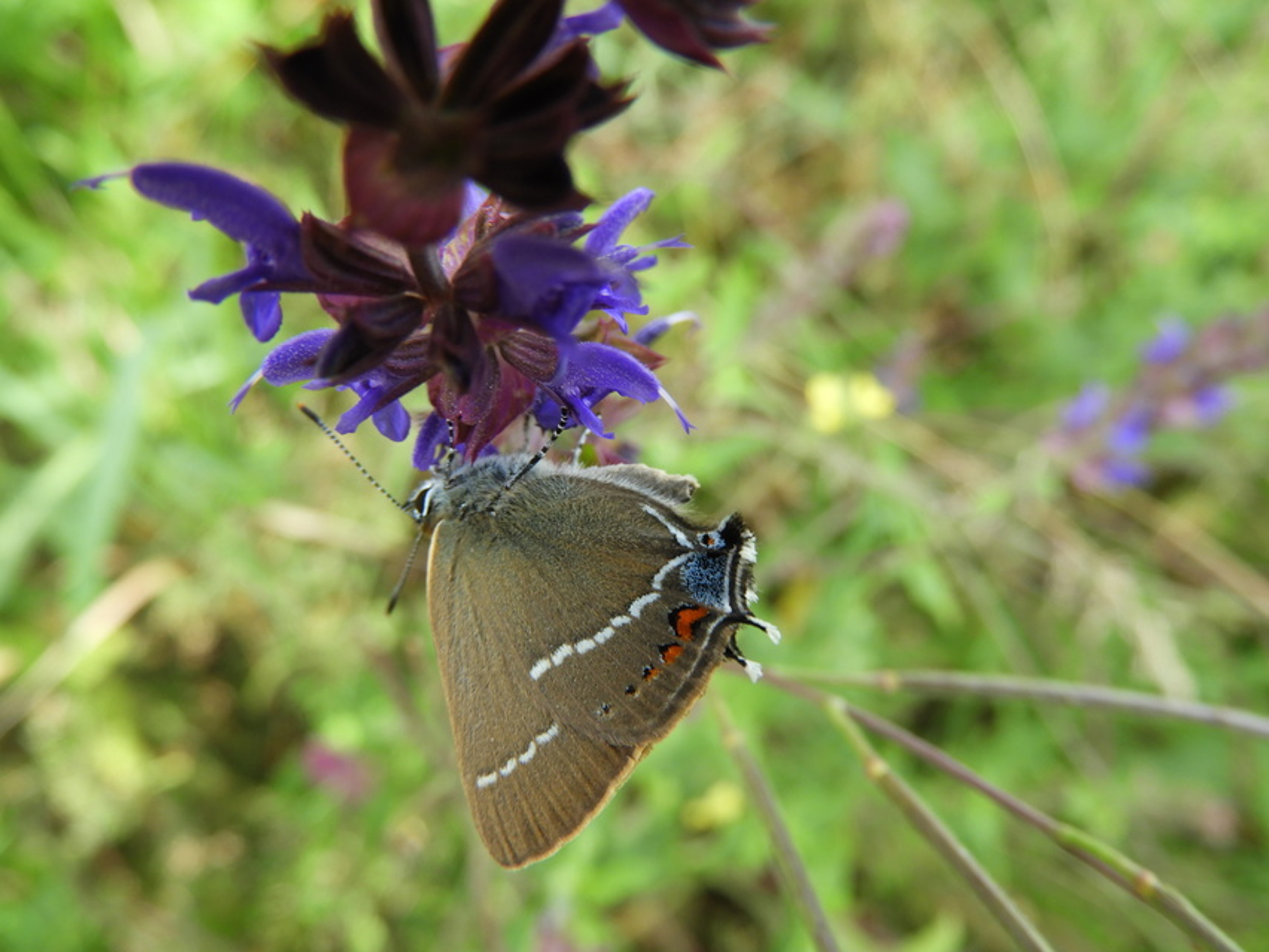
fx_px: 1100
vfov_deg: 46.8
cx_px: 634
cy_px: 476
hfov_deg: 60.0
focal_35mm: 30
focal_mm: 5.4
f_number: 3.5
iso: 100
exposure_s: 1/100
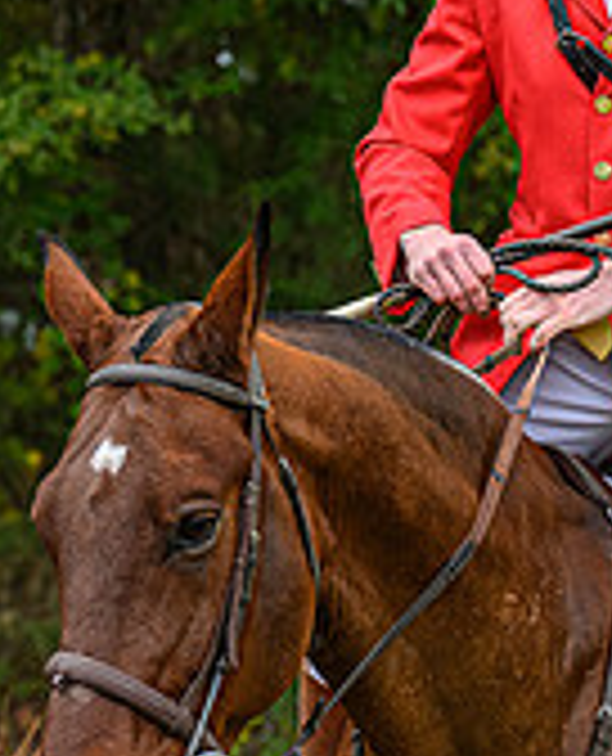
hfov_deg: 5.9
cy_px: 493
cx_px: 468
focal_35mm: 264
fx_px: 5934
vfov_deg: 7.3
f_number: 3.2
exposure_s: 1/1000
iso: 1250
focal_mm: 70
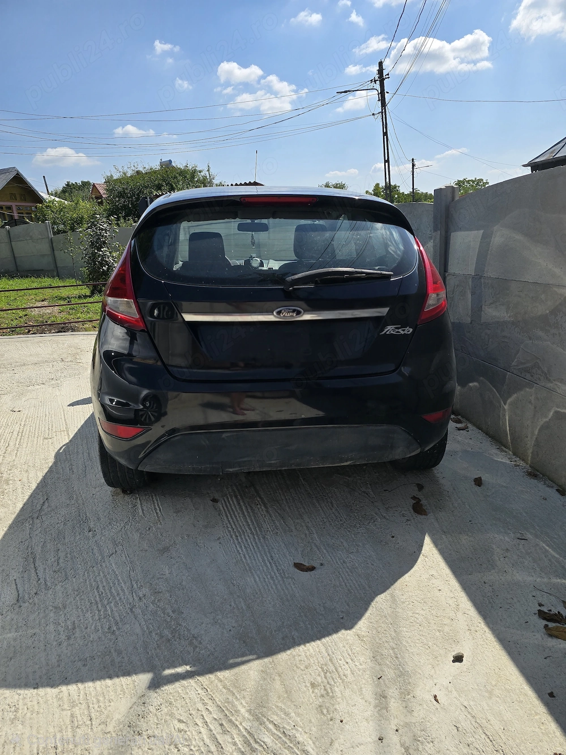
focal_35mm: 23
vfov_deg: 73.9
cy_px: 378
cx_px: 283
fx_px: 502
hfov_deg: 58.9
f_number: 1.7
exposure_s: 1/1000
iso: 12
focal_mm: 6.3
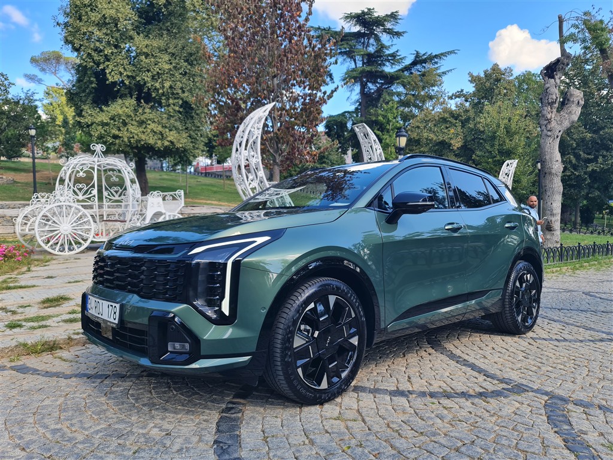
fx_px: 443
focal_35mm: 25
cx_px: 306
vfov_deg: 54.9
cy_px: 230
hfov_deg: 69.4
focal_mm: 7
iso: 50
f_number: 1.8
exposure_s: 1/284
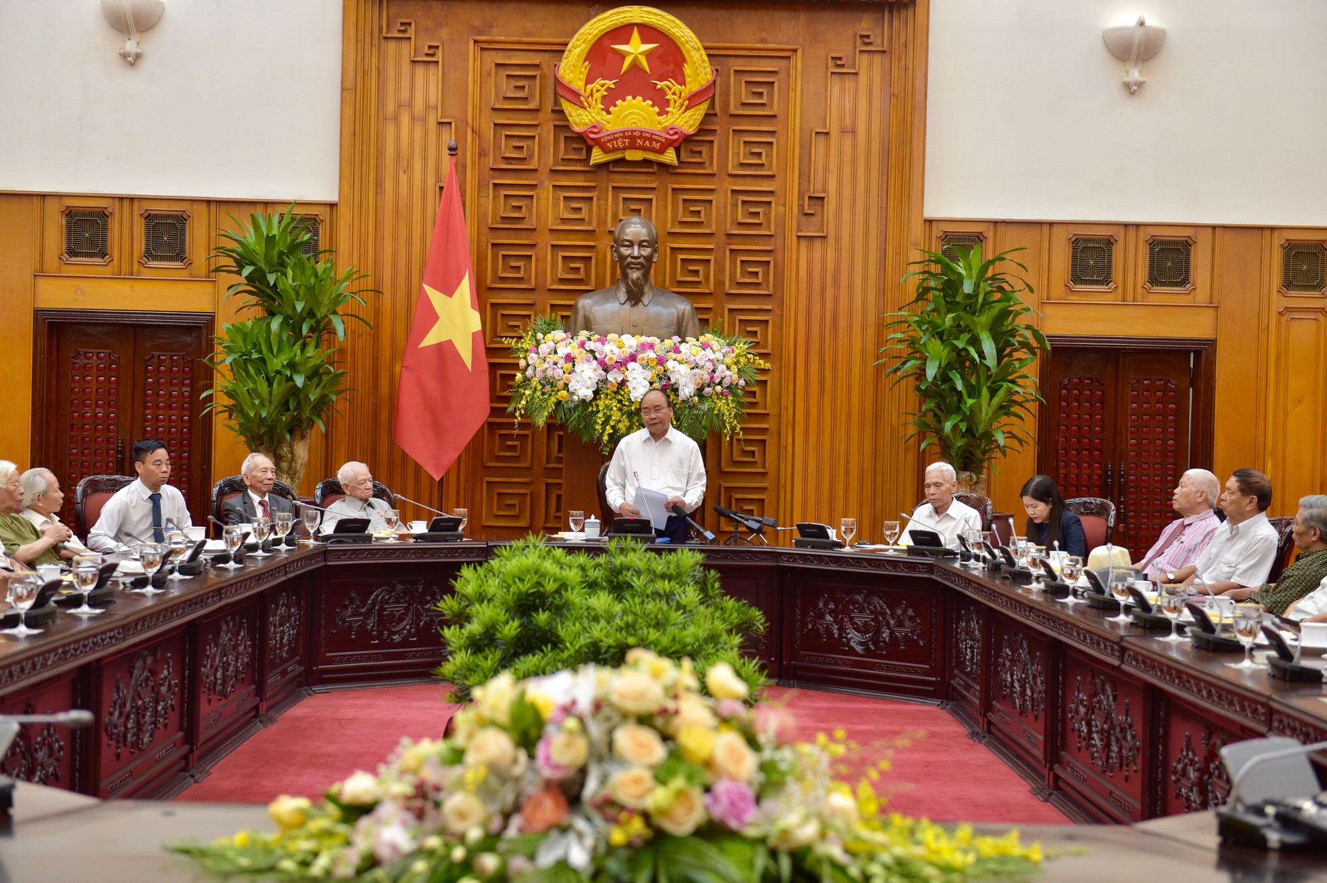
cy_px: 442
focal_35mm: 62
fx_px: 2284
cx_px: 664
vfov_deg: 21.9
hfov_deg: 32.4
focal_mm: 62
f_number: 4
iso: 1600
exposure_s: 1/125
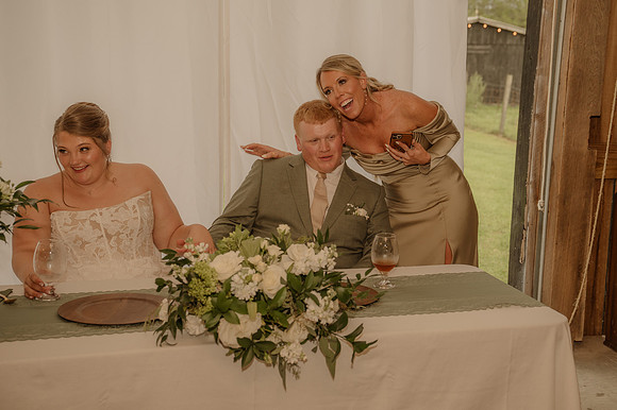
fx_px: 962
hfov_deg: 35.5
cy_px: 185
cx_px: 348
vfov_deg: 24.1
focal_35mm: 56
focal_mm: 49
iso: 500
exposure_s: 1/200
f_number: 4
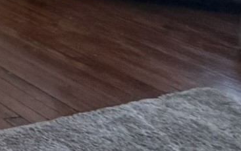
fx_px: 545
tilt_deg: -3.1
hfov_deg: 14.9
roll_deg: -1.9
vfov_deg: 13.3
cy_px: -163
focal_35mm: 83
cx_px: -338
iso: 320
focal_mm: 2.22
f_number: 2.2
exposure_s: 1/60
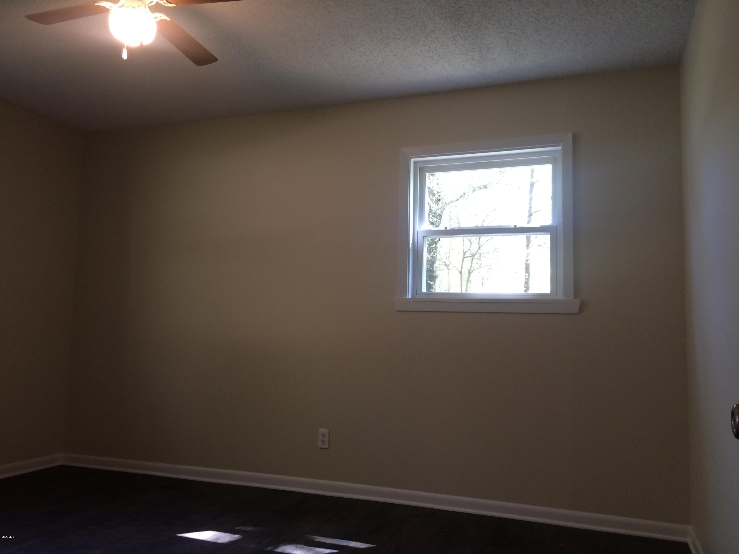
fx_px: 619
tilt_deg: +5.2
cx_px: 370
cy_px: 277
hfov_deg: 61.7
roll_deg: -1.2
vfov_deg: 48.2
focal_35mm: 29
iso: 50
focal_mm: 4.15
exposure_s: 1/33
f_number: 2.2
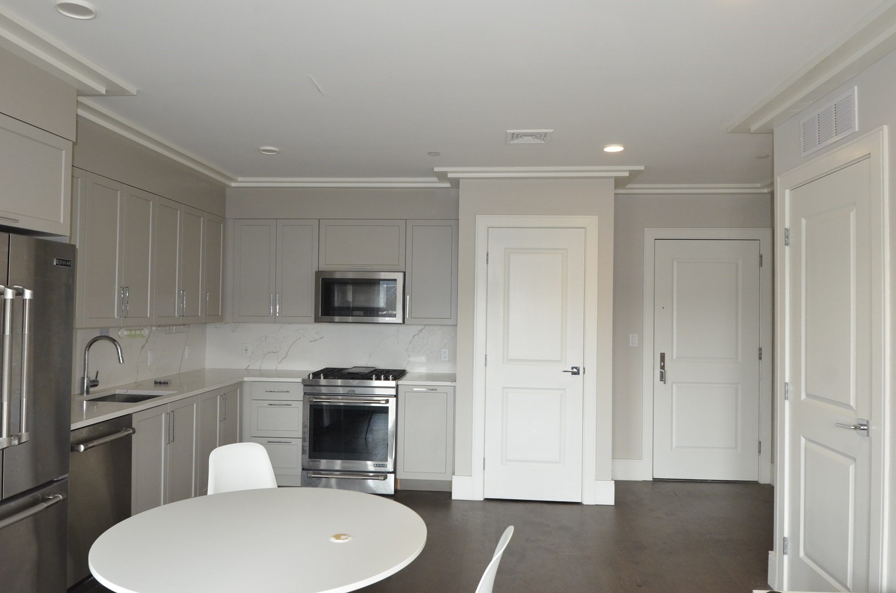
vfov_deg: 52.9
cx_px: 448
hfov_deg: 73.9
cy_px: 296
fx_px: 596
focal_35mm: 24
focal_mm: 16
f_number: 5.6
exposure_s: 1/160
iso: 1600
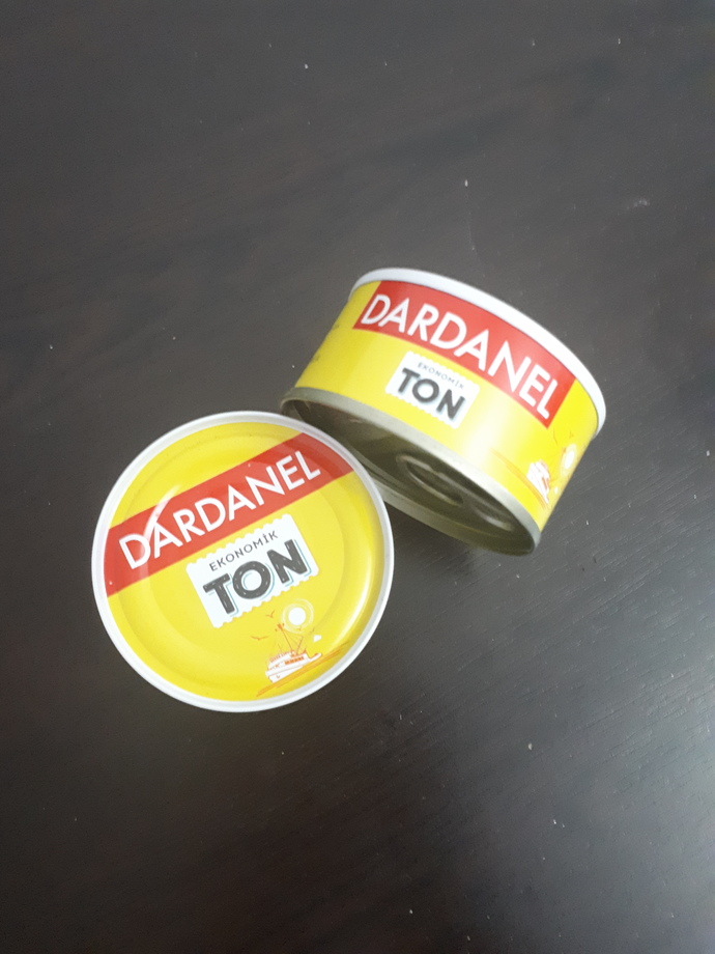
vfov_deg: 65.3
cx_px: 358
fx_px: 744
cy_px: 477
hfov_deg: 51.4
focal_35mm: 27
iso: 800
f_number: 1.9
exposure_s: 1/17
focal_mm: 3.6
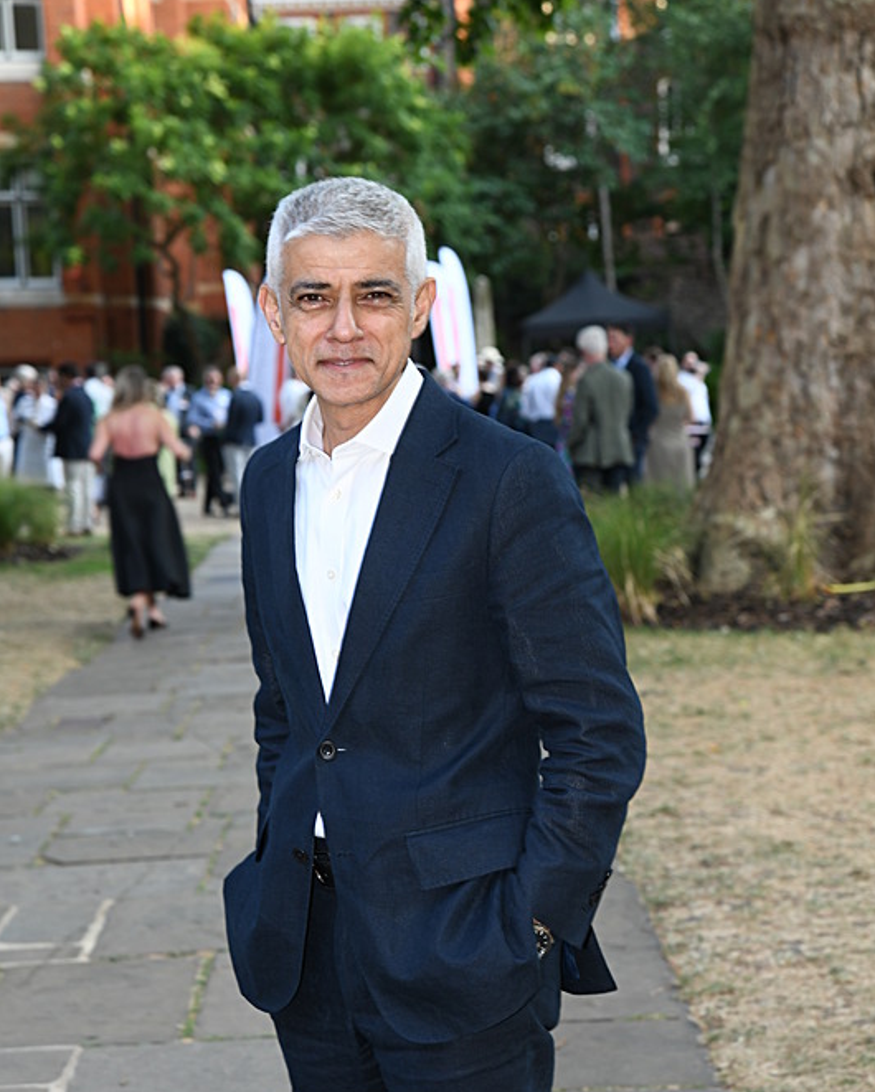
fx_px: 2750
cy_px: 558
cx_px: 438
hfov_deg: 18.1
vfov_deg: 22.5
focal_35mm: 85
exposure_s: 1/60
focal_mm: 75
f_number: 6.3
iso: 400
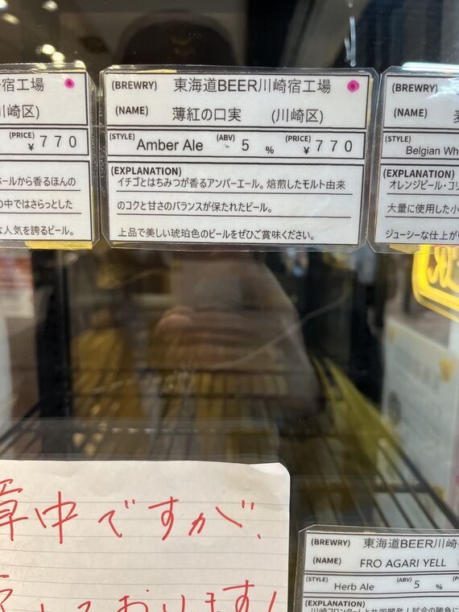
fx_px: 460
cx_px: 230
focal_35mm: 26
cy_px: 306
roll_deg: -1.0
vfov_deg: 67.3
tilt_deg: -9.5
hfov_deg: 53.1
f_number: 1.6
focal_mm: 5.1
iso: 125
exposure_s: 1/100
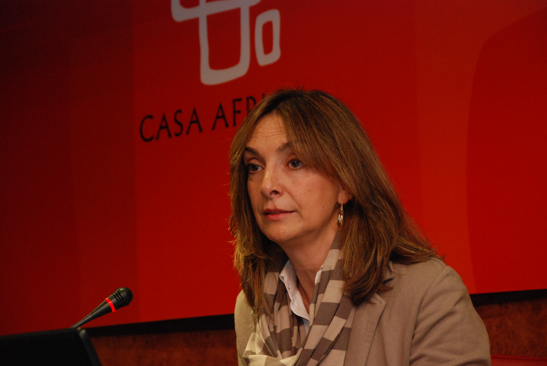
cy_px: 183
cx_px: 274
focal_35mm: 142
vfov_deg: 9.7
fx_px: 2168
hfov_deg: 14.4
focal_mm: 95
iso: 1250
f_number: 8
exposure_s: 1/60
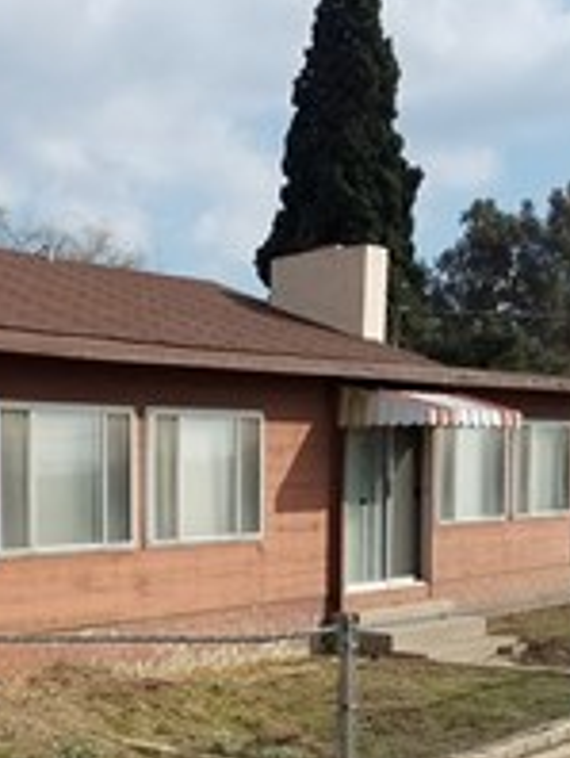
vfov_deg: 29.8
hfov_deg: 22.6
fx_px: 1380
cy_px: 635
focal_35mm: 63
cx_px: 27
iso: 40
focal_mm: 4.2
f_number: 1.7
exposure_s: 1/2408
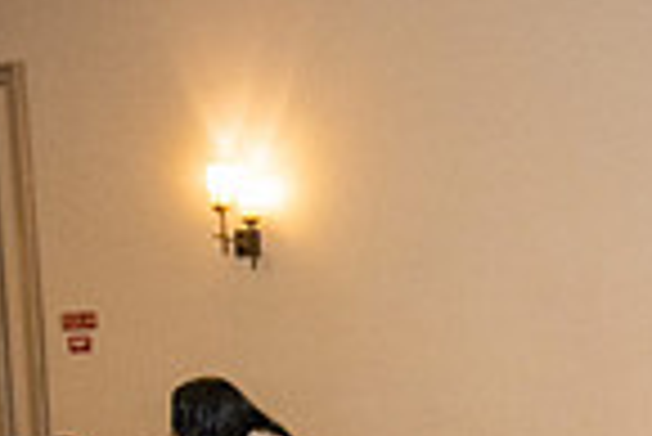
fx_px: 3771
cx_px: 1187
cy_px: 506
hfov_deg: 9.4
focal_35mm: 208
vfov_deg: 6.6
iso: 1600
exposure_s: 1/250
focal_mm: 52
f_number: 2.8
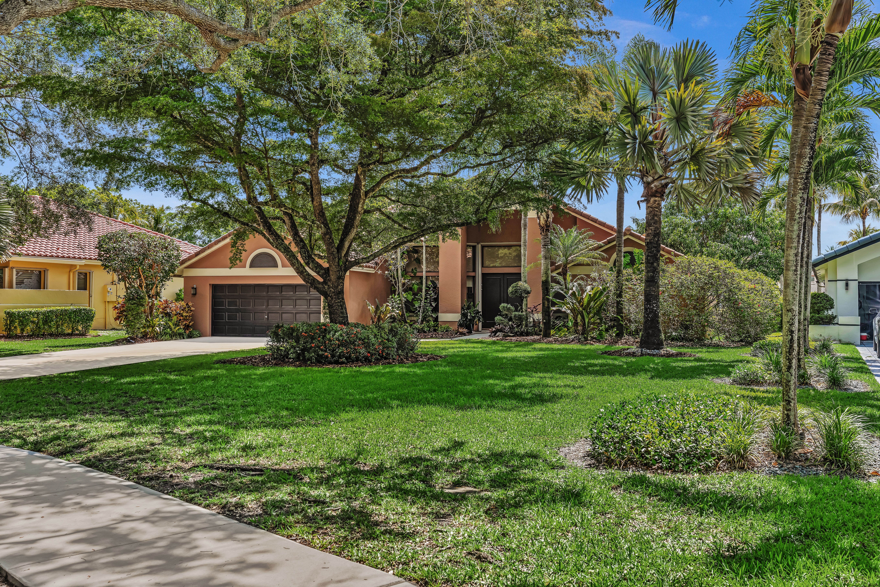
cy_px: 294
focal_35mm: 34
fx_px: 831
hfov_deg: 55.8
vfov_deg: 38.9
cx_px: 440
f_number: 8
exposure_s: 1/200
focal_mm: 34
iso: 200
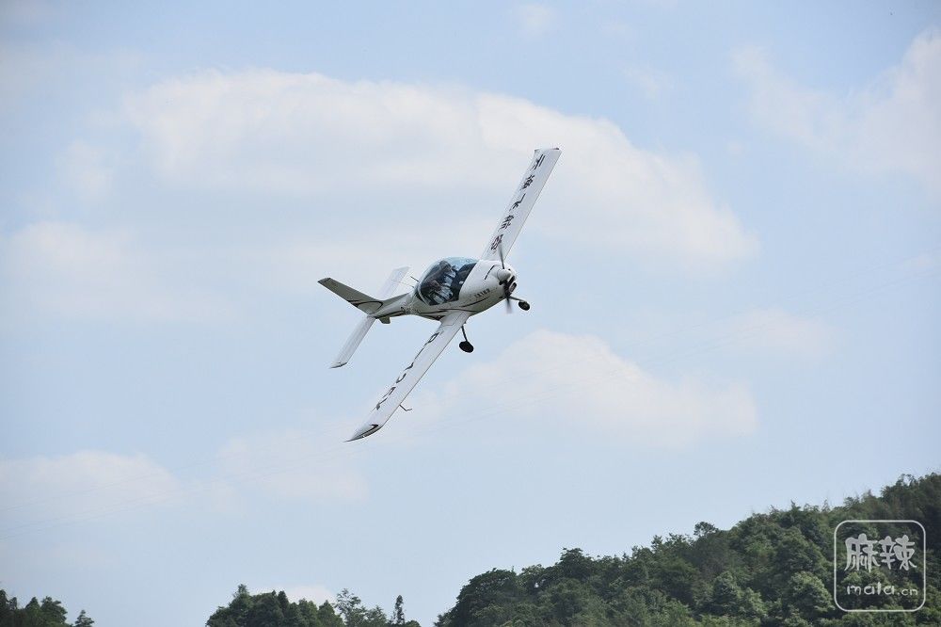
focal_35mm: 200
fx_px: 5226
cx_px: 470
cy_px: 314
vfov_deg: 6.9
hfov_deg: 10.3
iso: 400
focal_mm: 200
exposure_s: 1/1000
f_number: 9
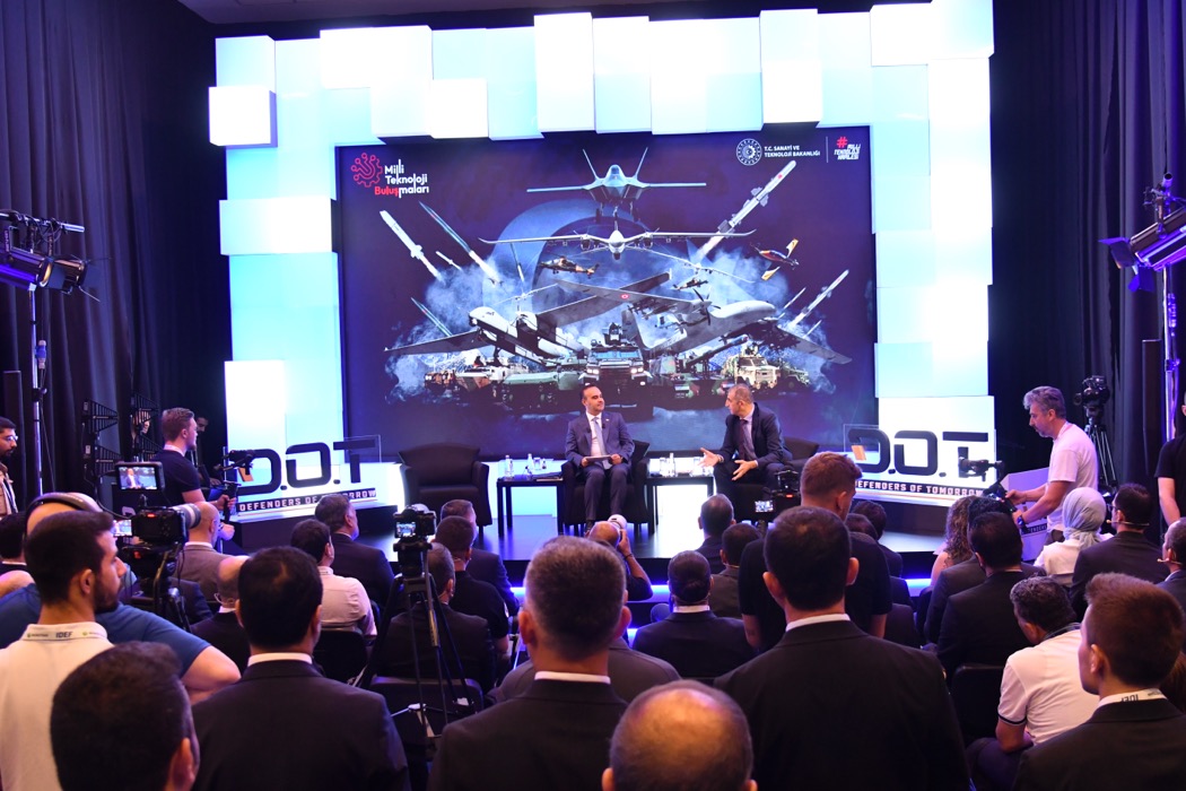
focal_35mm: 36
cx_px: 593
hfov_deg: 53.1
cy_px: 396
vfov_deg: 36.9
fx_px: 1186
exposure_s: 1/125
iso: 1600
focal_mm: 24
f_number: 4
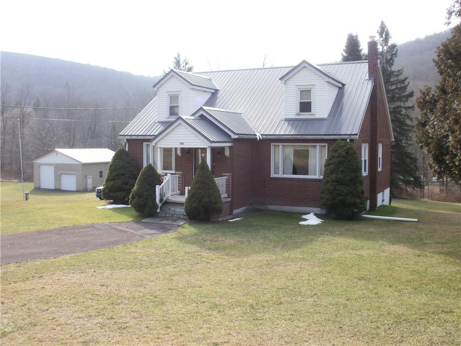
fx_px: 479
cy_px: 173
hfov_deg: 51.4
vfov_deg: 39.7
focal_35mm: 36
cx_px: 230
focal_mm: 6.3
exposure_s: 1/160
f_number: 5.6
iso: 100
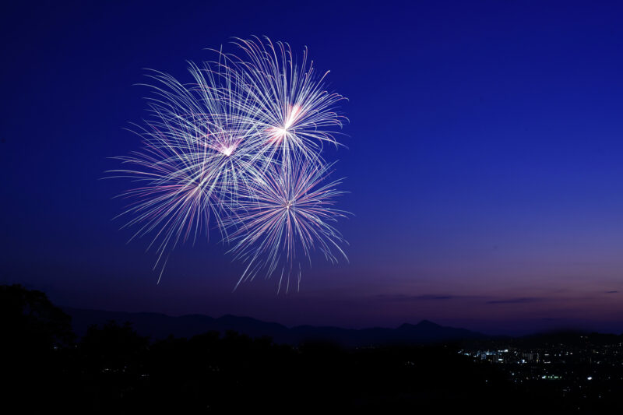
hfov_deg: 20.6
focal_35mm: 99
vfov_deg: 13.8
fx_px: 1713
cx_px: 312
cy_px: 208
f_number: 11
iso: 100
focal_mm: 99
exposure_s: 5
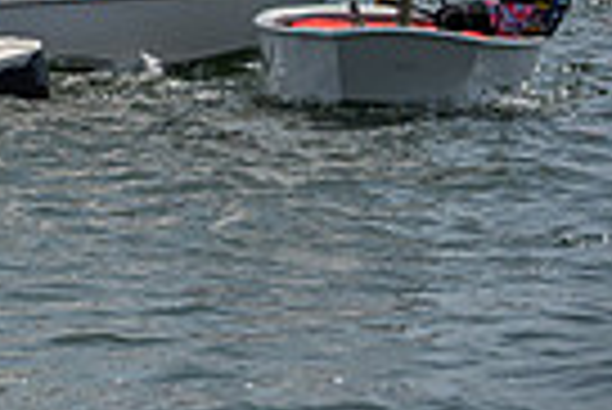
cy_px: -373
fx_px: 8611
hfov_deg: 4.0
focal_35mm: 506
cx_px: -676
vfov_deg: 2.7
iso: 320
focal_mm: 115
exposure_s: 1/2000
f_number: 6.7
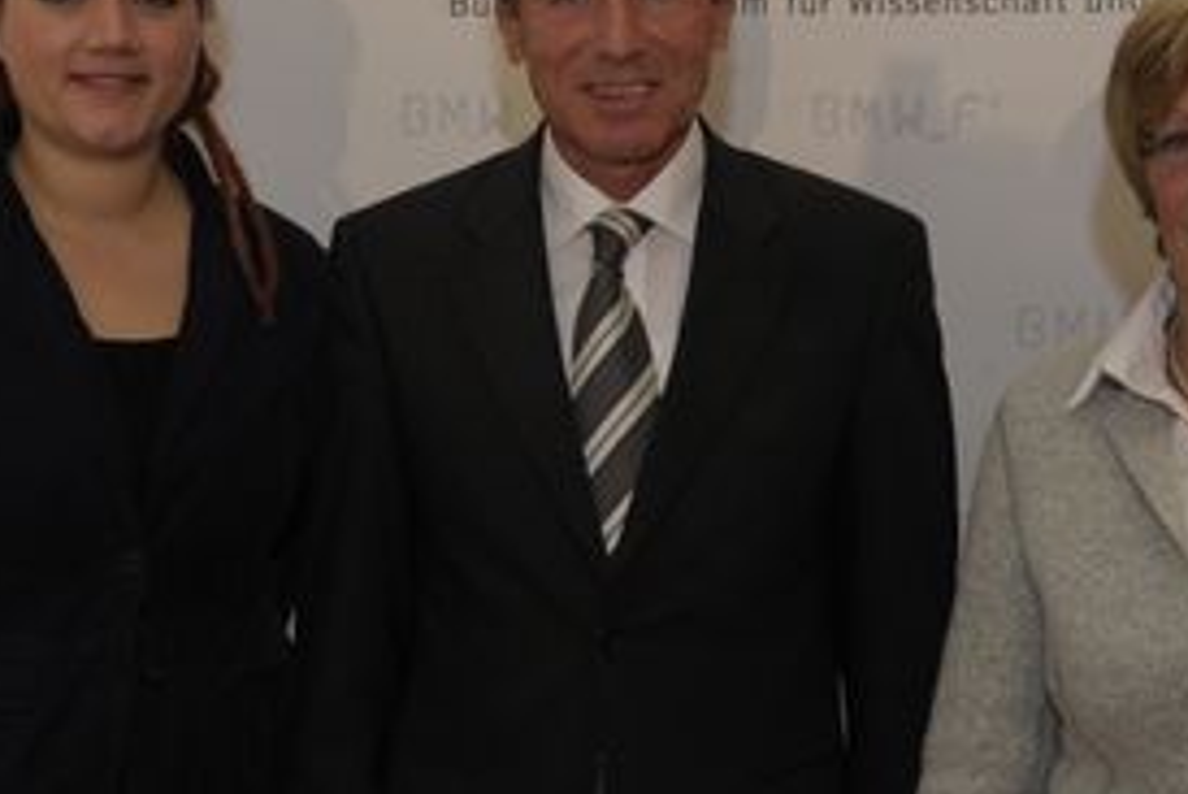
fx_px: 2773
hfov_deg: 24.2
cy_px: 362
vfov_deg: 16.3
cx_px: 590
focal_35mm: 84
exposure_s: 1/60
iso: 1250
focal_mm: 45
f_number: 6.3
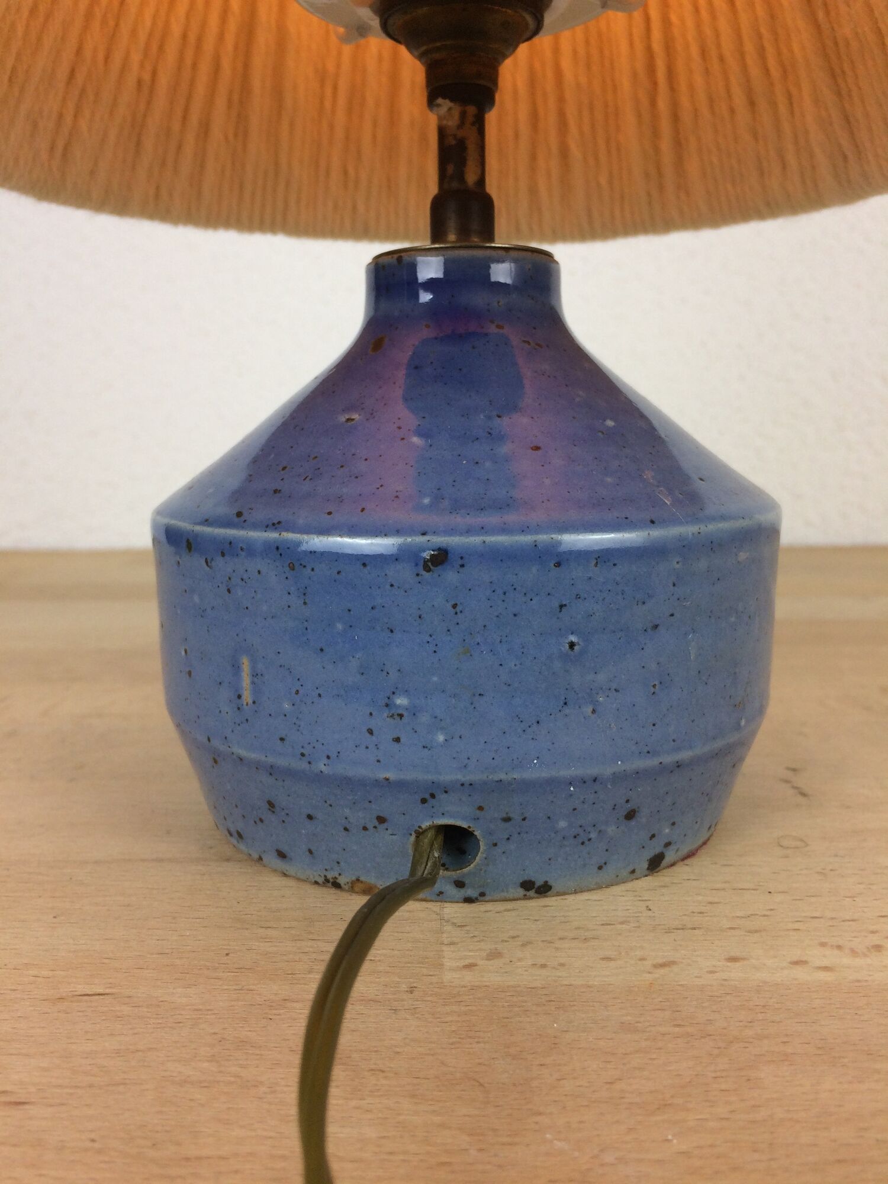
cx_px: 444
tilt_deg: -10.9
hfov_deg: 48.2
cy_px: 592
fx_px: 992
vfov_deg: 61.7
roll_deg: +1.2
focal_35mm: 29
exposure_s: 1/100
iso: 64
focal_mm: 4.15
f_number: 2.2
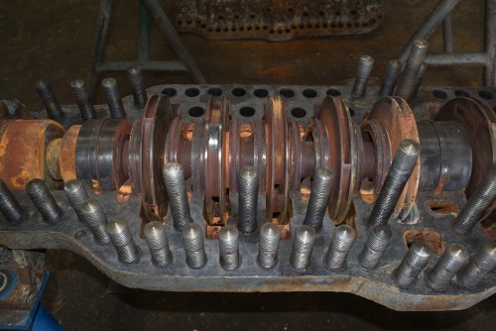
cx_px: 248
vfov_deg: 43.7
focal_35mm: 30
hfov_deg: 61.9
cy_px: 166
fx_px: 414
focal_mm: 20
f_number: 5.6
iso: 200
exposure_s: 1/30
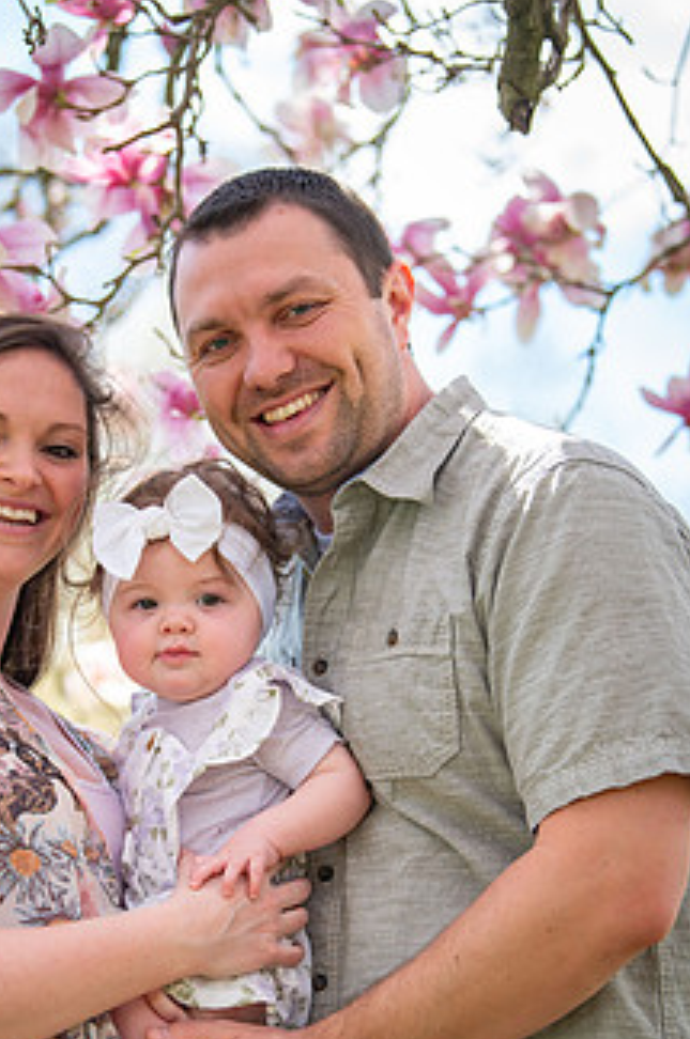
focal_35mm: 114
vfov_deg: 17.9
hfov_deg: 12.0
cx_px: 226
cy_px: 705
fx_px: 3288
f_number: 2.8
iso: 320
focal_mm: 82
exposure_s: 1/1250
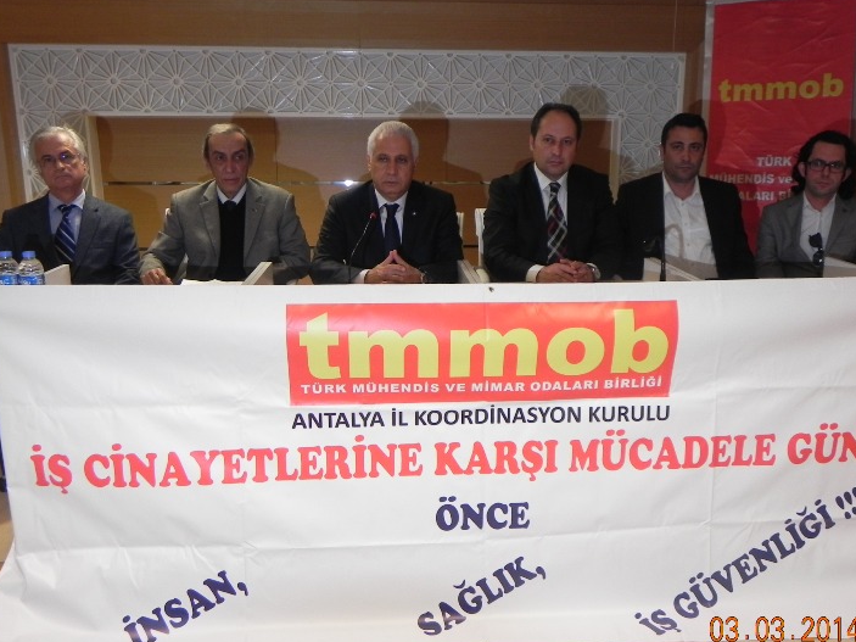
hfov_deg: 55.4
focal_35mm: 33
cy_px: 340
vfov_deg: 42.9
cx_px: 431
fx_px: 816
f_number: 2.8
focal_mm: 5.2
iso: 197
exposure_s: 1/30
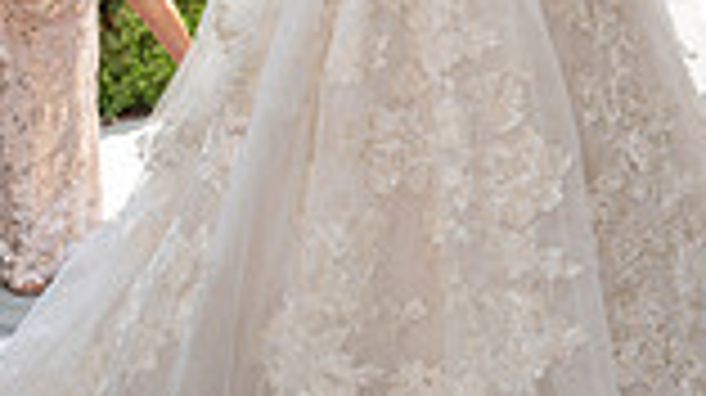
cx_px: 315
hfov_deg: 29.4
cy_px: -36
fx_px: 1347
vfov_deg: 16.2
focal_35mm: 72
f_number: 5
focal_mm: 24
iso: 640
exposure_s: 1/200
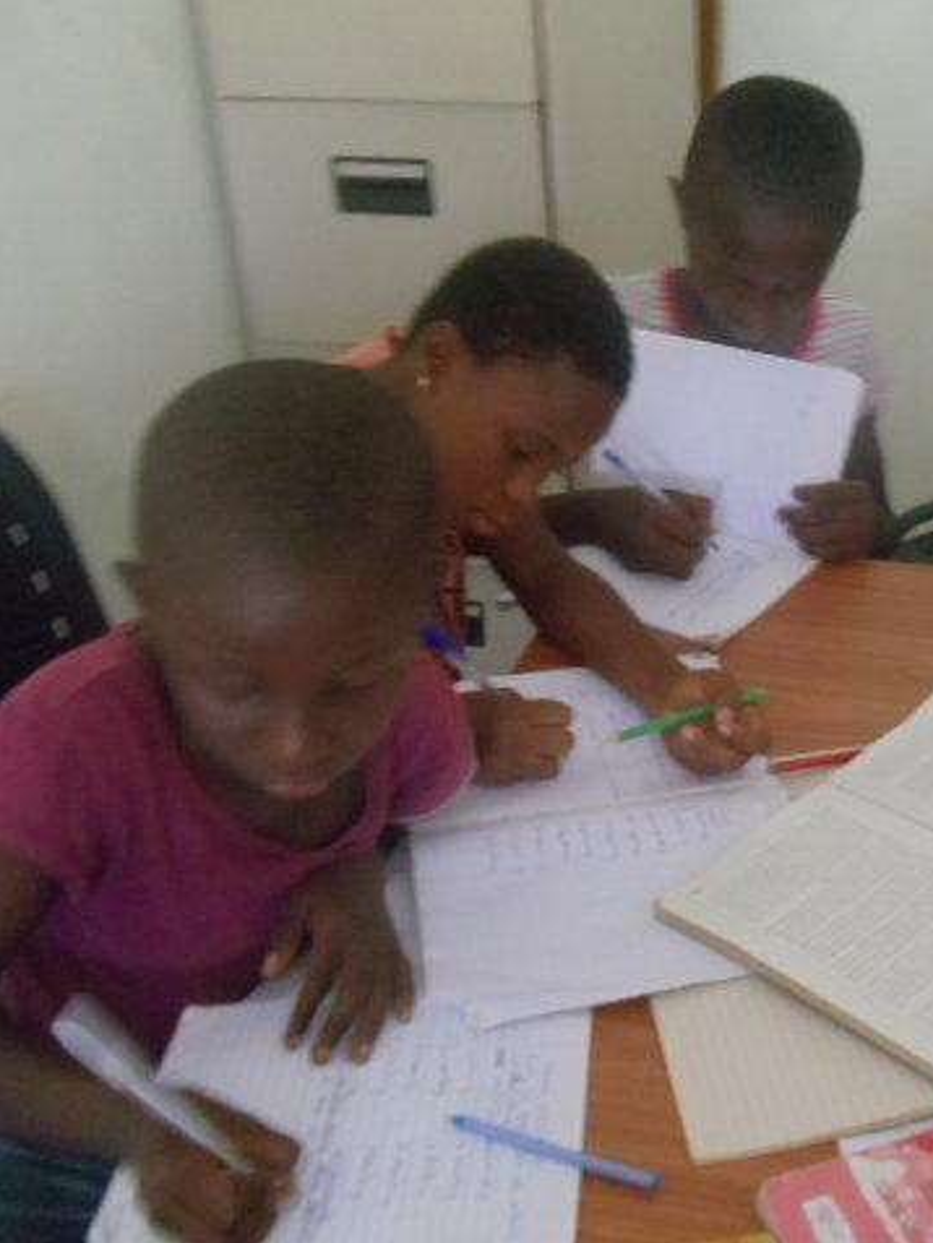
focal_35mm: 59
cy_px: 620
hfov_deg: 24.5
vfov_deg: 32.7
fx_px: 2119
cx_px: 706
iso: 800
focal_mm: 6
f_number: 3.5
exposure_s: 1/8
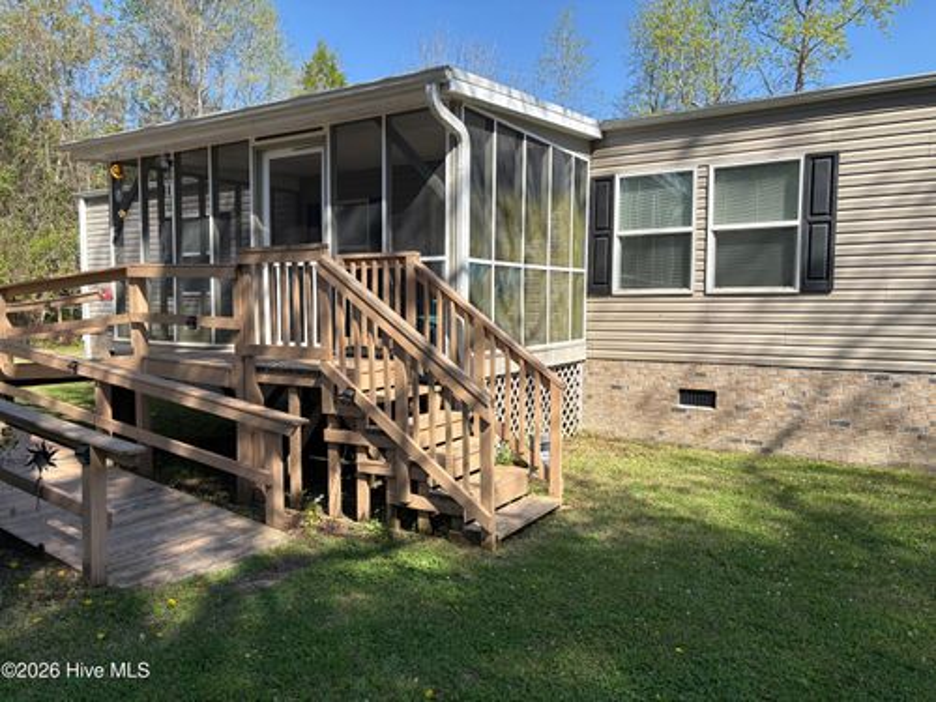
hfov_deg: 67.3
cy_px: 351
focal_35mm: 26
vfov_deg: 53.1
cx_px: 468
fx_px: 703
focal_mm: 5.96
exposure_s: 1/2012
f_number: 1.6
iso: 50
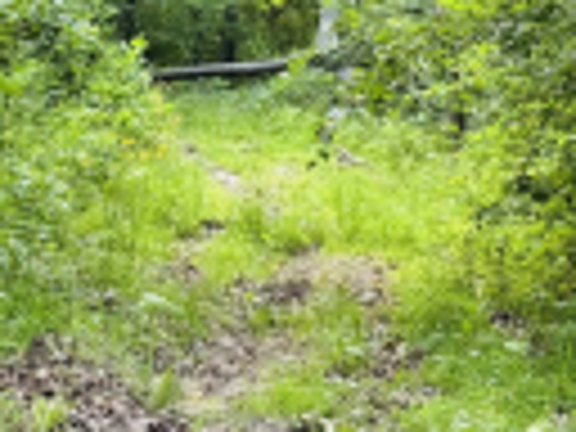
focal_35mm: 135
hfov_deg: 14.6
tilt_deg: +6.6
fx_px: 2246
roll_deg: -3.7
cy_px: 72
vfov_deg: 10.9
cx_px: 335
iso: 125
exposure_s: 1/95
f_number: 1.6
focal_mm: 5.96
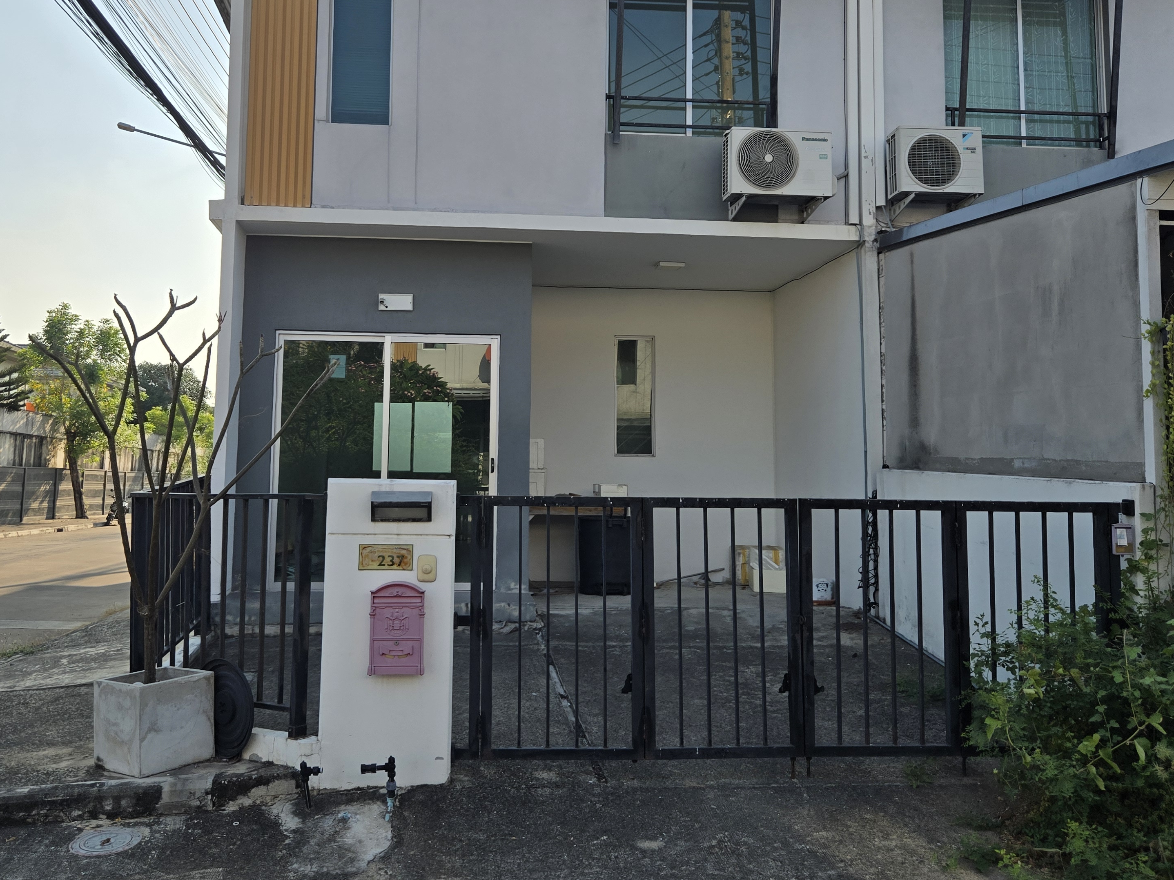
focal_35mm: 32
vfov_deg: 44.0
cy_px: 361
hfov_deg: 56.7
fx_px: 1085
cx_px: 534
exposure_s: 1/2921
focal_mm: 5.4
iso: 32
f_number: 1.8
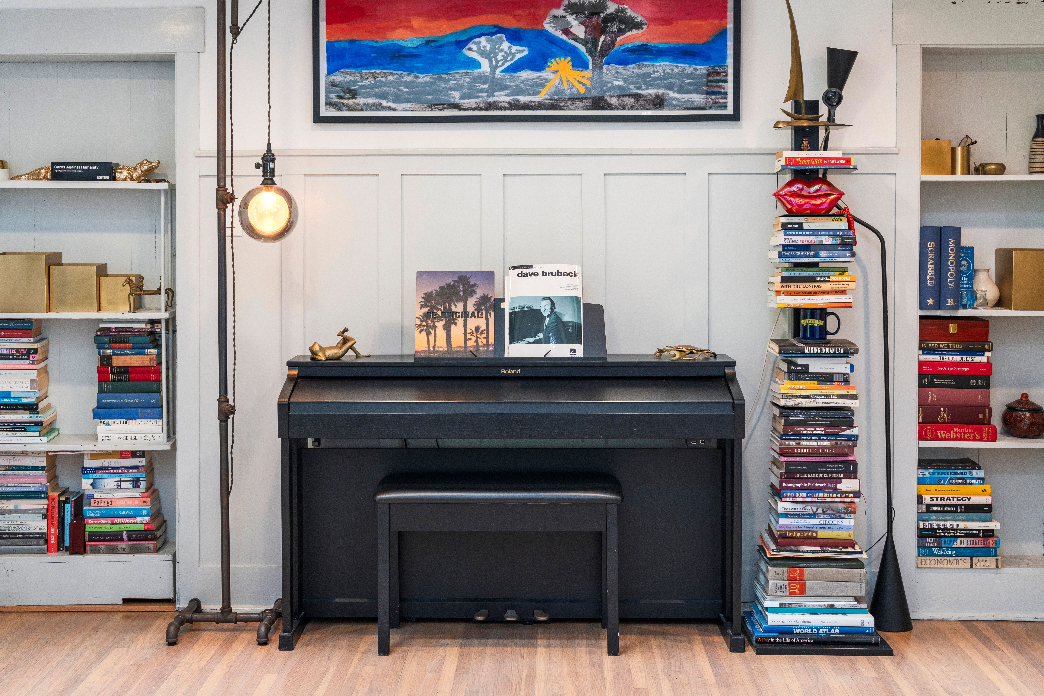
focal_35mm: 50
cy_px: 348
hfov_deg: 39.6
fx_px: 1450
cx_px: 522
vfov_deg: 27.0
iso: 640
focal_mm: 50
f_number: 5.6
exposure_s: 1/80
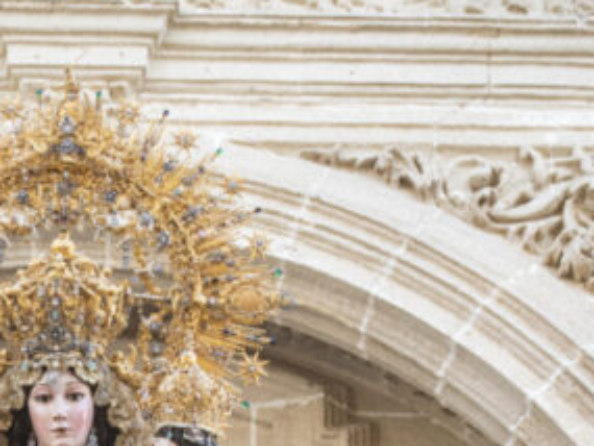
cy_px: 439
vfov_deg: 8.4
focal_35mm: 177
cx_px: 150
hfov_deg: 11.1
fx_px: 3039
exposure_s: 1/160
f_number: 5.6
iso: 400
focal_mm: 55
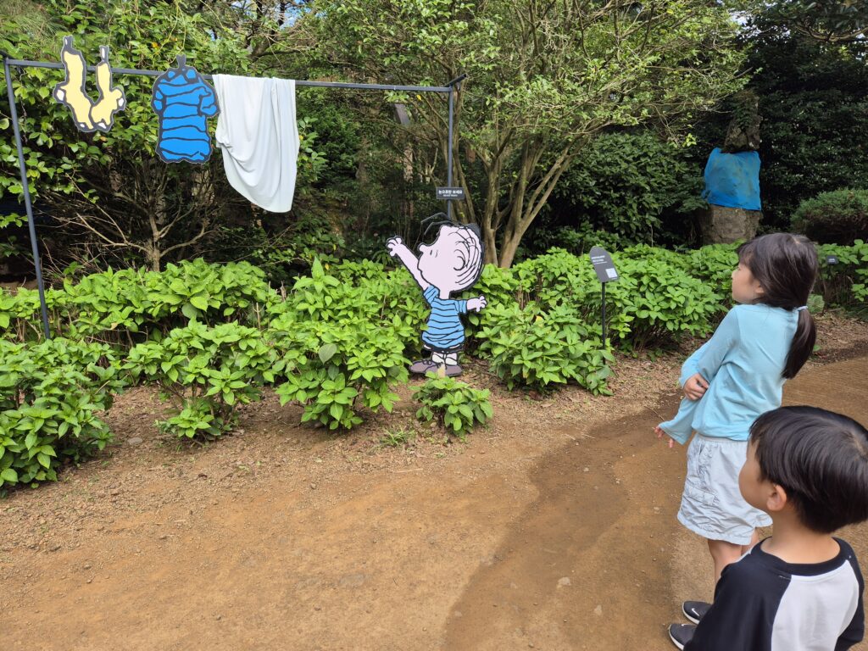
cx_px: 434
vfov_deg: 58.9
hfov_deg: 73.9
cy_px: 326
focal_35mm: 23
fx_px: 577
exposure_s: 1/298
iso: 25
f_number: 1.8
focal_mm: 5.4
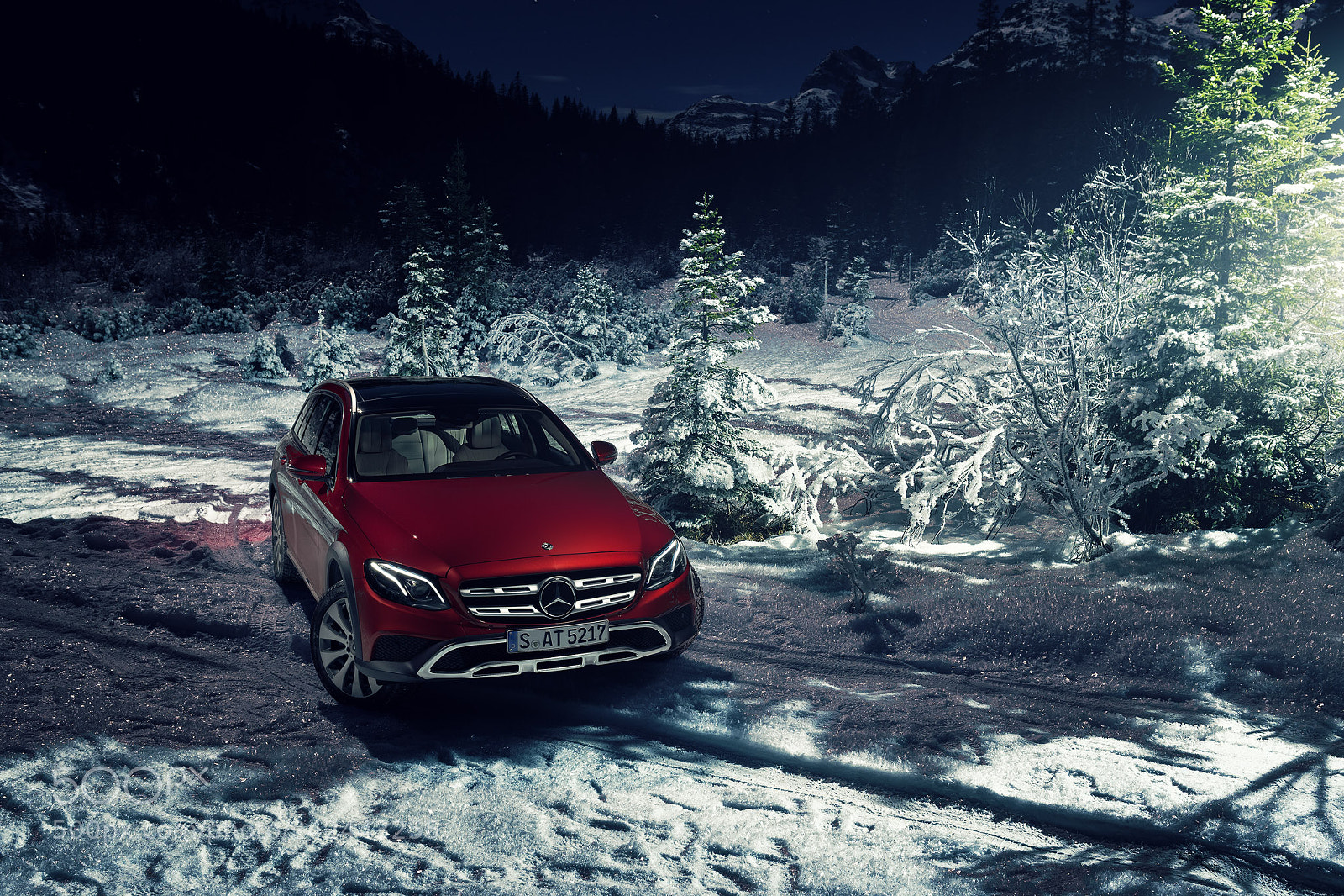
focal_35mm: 35
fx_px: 1306
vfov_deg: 37.8
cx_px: 672
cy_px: 448
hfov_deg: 54.4
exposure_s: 30
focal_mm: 35
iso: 400
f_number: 6.3
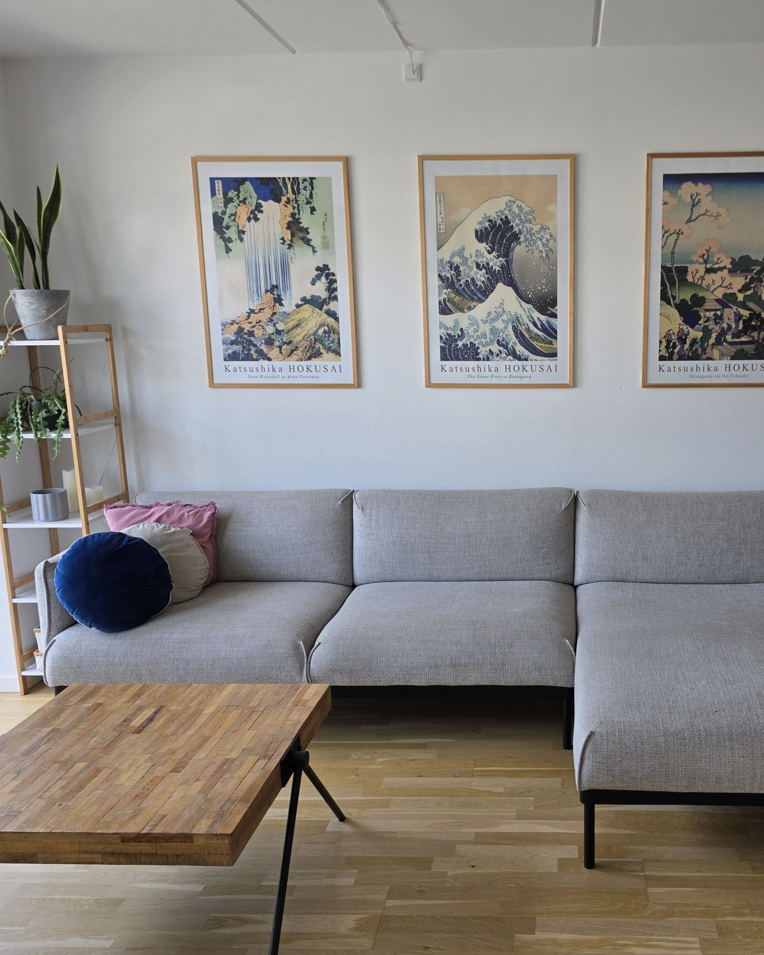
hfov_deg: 44.9
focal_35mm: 32
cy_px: 488
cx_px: 529
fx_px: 904
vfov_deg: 55.7
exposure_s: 1/180
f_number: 1.7
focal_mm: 6.3
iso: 80
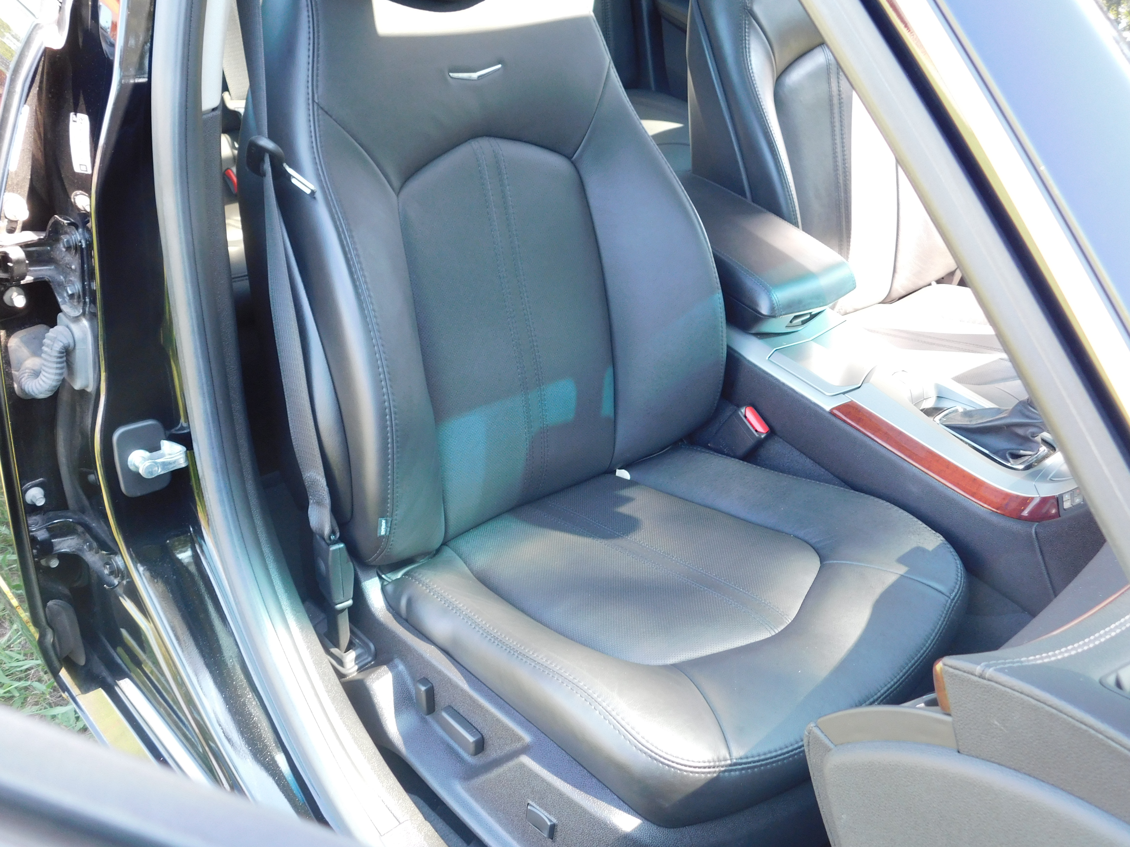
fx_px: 1175
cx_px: 565
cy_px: 424
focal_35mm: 36
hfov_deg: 51.4
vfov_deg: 39.7
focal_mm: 6.3
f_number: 3.5
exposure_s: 1/30
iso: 200
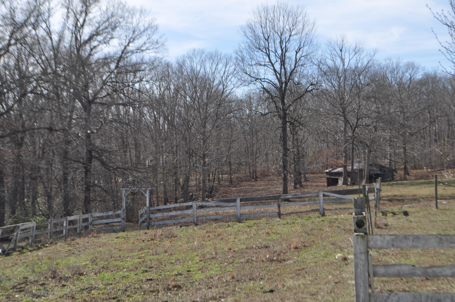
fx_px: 852
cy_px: 151
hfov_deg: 29.9
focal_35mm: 68
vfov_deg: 20.1
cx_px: 228
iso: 200
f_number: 9
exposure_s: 1/320
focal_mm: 45
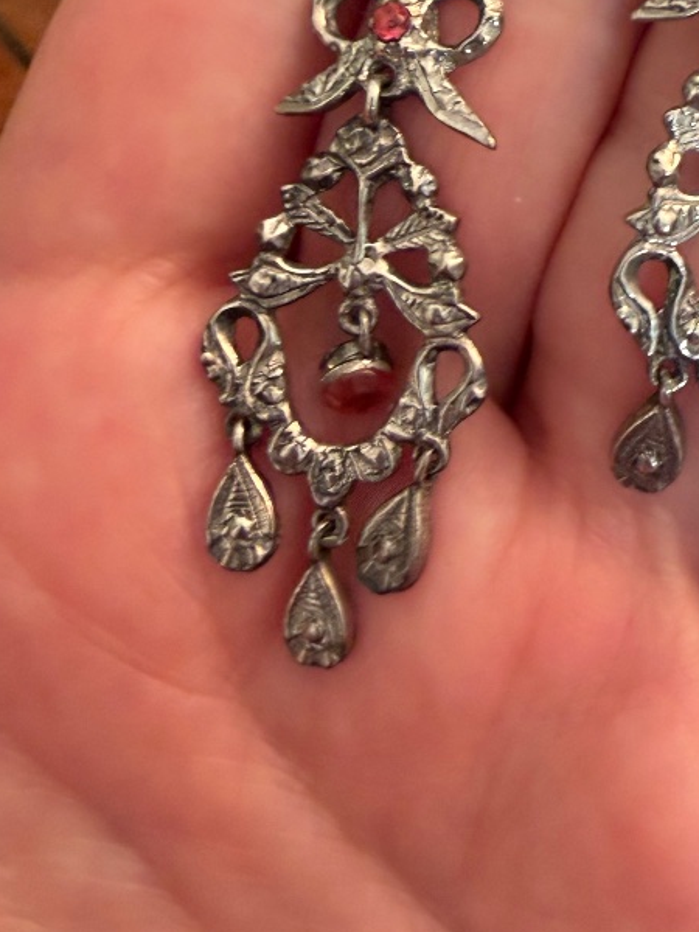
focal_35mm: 52
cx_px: 542
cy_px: 47
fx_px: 1400
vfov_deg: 34.2
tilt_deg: -50.6
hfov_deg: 27.6
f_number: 2.2
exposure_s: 1/50
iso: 320
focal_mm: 2.22
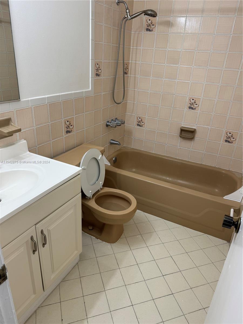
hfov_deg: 56.8
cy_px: 162
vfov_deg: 71.6
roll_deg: -4.0
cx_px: 122
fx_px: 225
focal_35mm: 24
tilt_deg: -24.9
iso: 50
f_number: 1.78
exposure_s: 1/123
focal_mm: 6.86
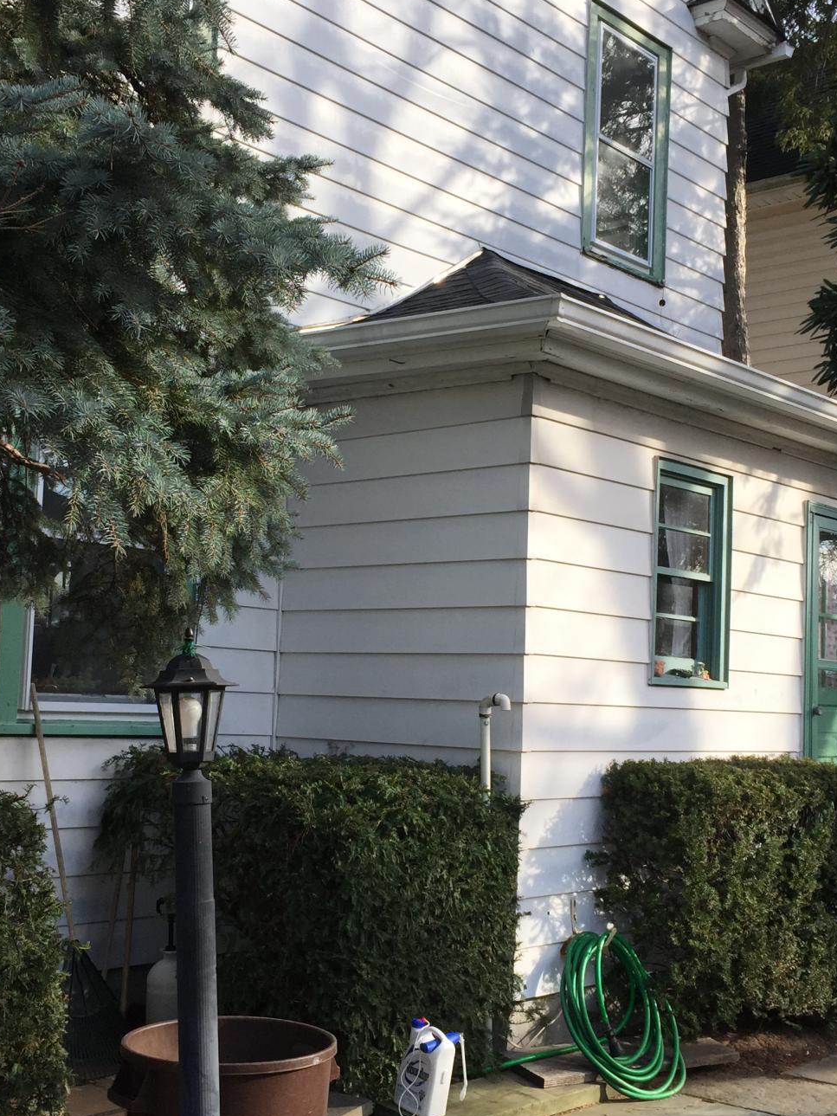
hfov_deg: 32.2
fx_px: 1451
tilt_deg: +4.1
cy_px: 580
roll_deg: -3.2
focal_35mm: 45
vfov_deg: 42.1
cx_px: 390
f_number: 2.2
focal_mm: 4.15
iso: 32
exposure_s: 1/791
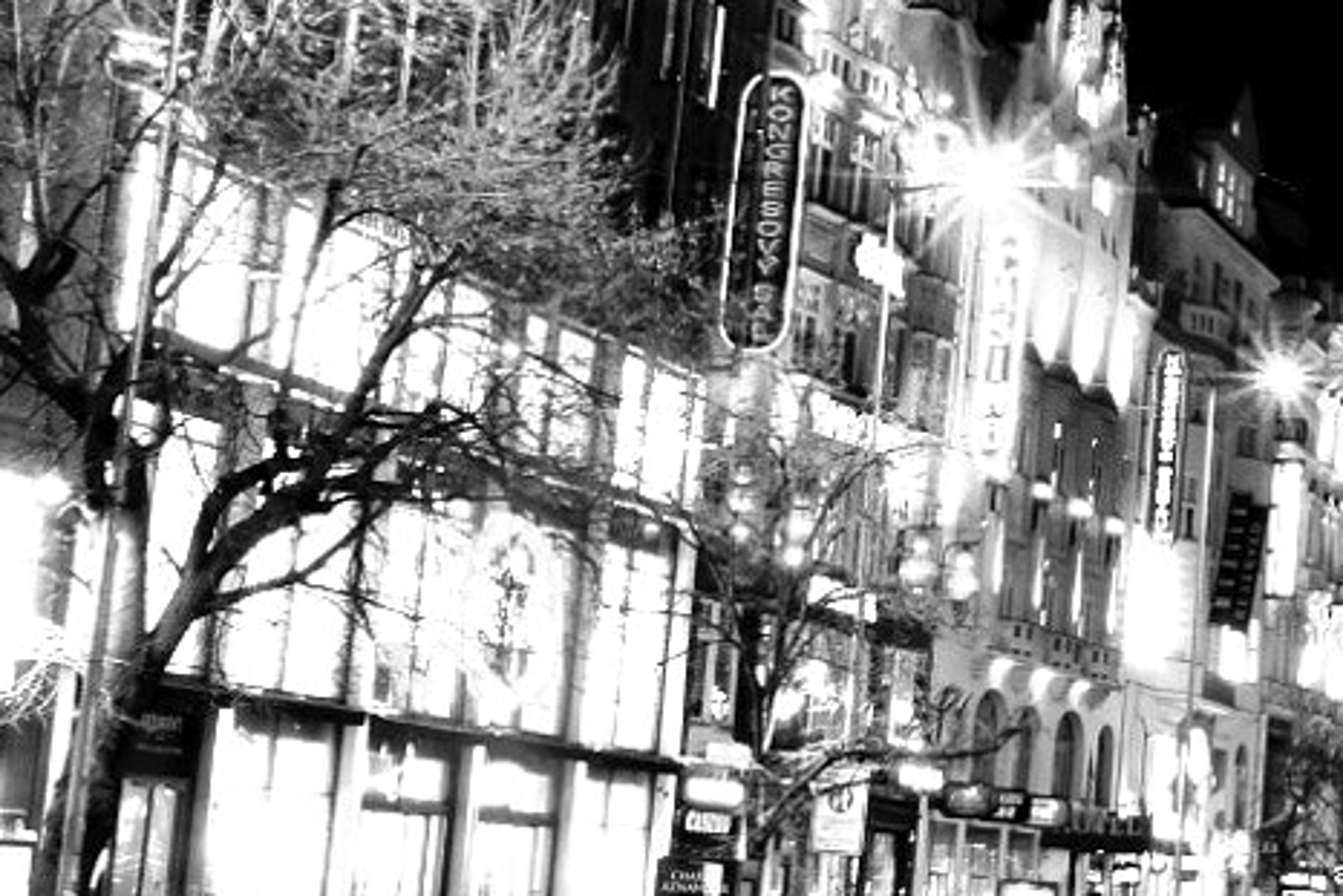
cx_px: 2049
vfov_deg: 13.2
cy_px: 120
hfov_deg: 17.7
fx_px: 3843
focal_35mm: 103
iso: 100
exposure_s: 25
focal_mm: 20
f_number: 22
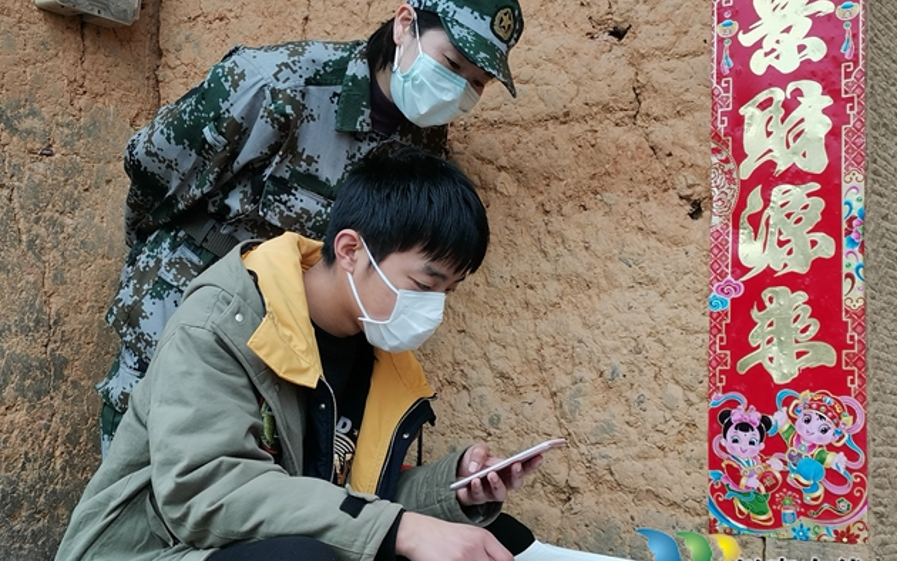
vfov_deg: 23.2
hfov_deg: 36.3
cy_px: 296
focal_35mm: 56
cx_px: 446
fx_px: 1369
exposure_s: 1/285
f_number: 1.8
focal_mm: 4.75
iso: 50
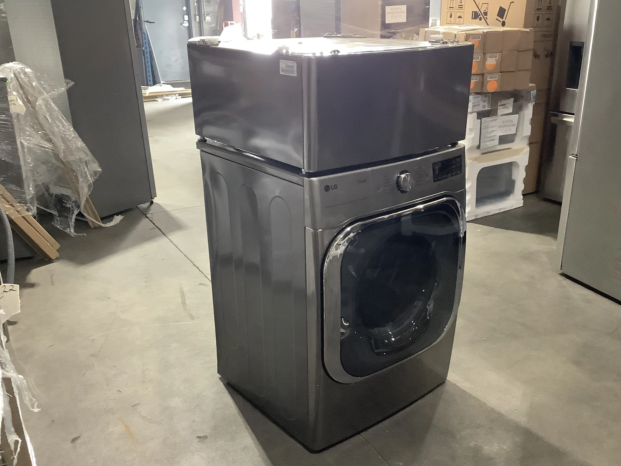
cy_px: 246
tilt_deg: -20.7
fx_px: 628
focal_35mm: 35
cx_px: 336
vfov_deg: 40.7
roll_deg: +0.3
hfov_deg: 52.6
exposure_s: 1/40
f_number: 2.4
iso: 320
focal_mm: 3.3
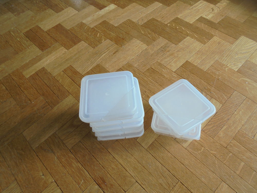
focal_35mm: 26
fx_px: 193
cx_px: 128
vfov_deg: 53.1
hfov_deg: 67.3
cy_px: 96
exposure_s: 1/50
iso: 100
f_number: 3.5
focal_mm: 4.6
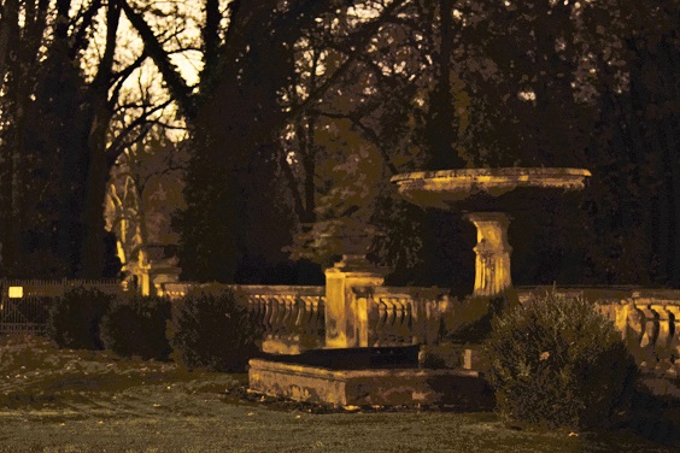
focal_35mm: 82
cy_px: 226
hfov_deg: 24.6
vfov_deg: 16.6
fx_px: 1558
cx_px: 340
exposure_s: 30
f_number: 4.5
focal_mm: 55
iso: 100
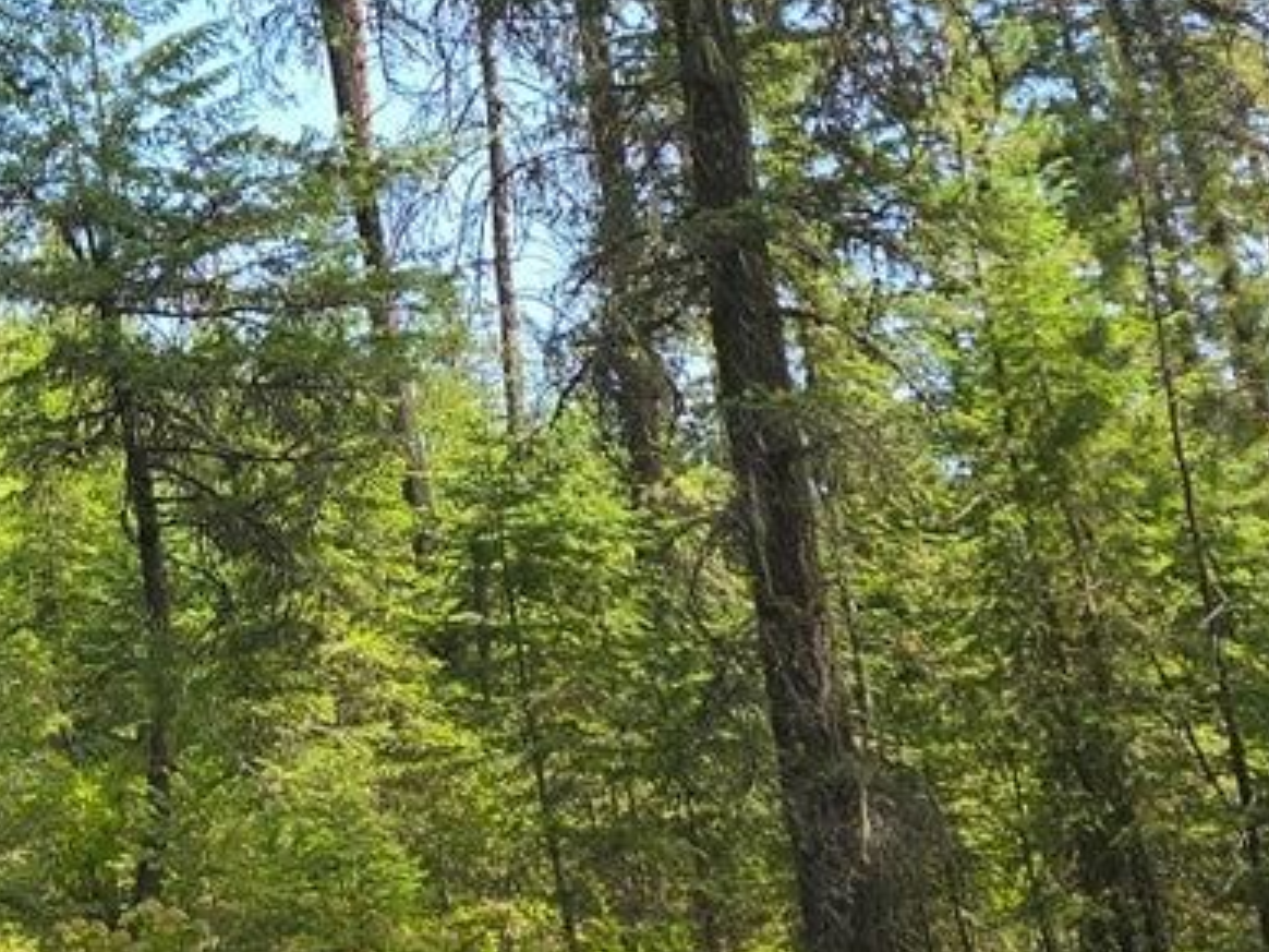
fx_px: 2969
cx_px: -561
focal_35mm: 81
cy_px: 200
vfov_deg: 18.1
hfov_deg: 20.9
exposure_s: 1/180
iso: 12
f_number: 1.7
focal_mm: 6.3
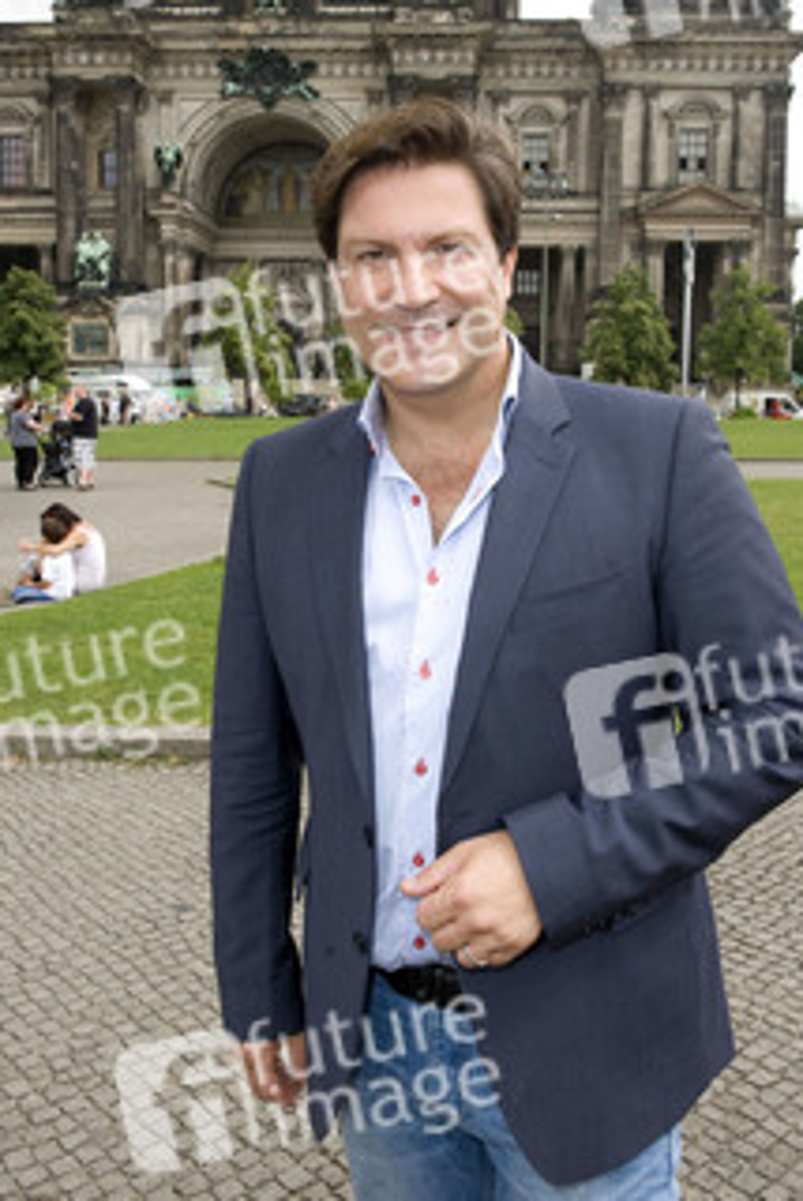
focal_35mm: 35
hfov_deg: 37.9
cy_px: 522
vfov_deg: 54.2
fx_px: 1168
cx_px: 418
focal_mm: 28
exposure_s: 1/250
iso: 500
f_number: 11
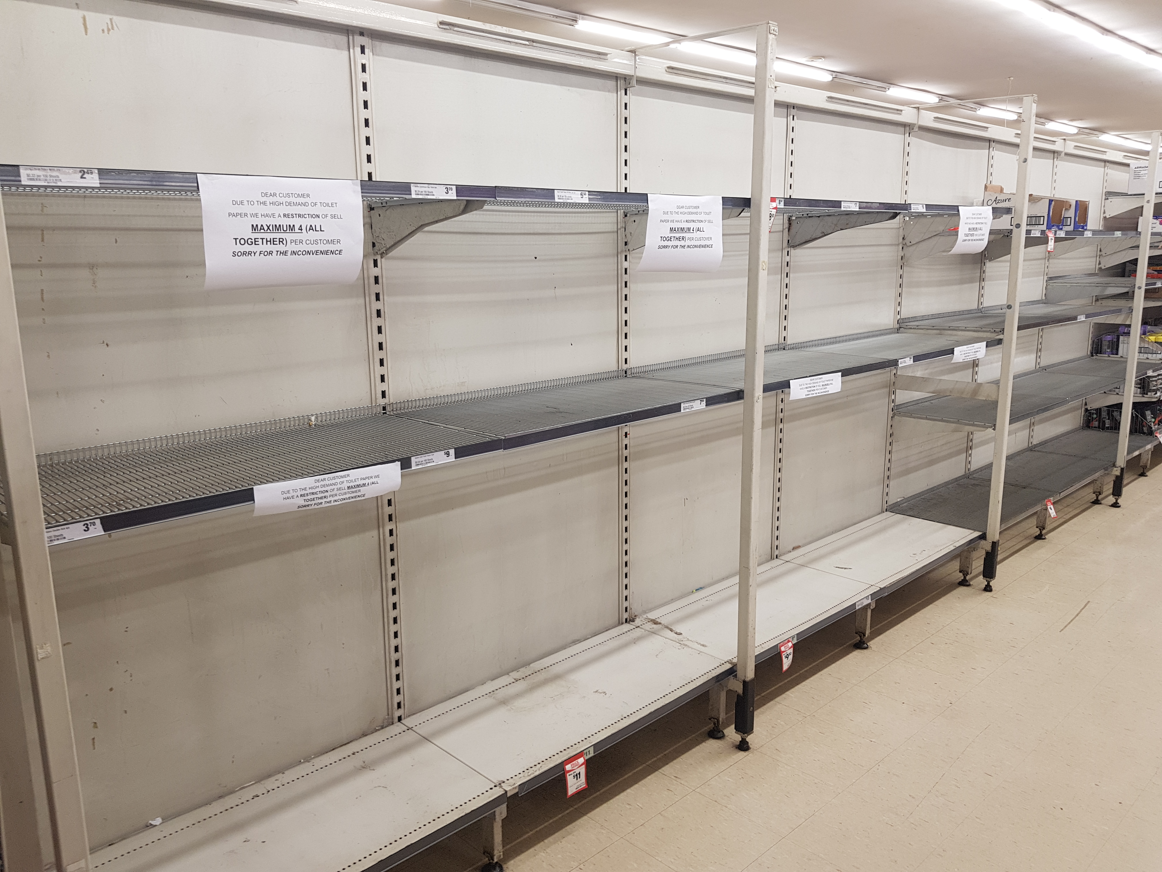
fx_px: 873
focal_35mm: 26
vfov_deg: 53.1
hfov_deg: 67.3
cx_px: 581
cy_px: 436
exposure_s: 1/50
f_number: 1.7
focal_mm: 4.2
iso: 50
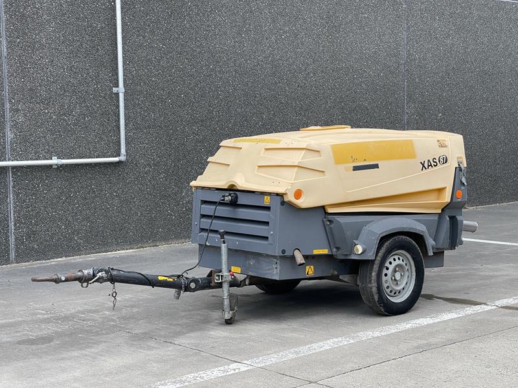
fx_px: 958
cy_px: 194
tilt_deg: -4.9
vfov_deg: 22.9
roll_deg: +1.9
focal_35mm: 64
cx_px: 259
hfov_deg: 30.3
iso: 20
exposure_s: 1/303
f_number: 2.2
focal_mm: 7.5
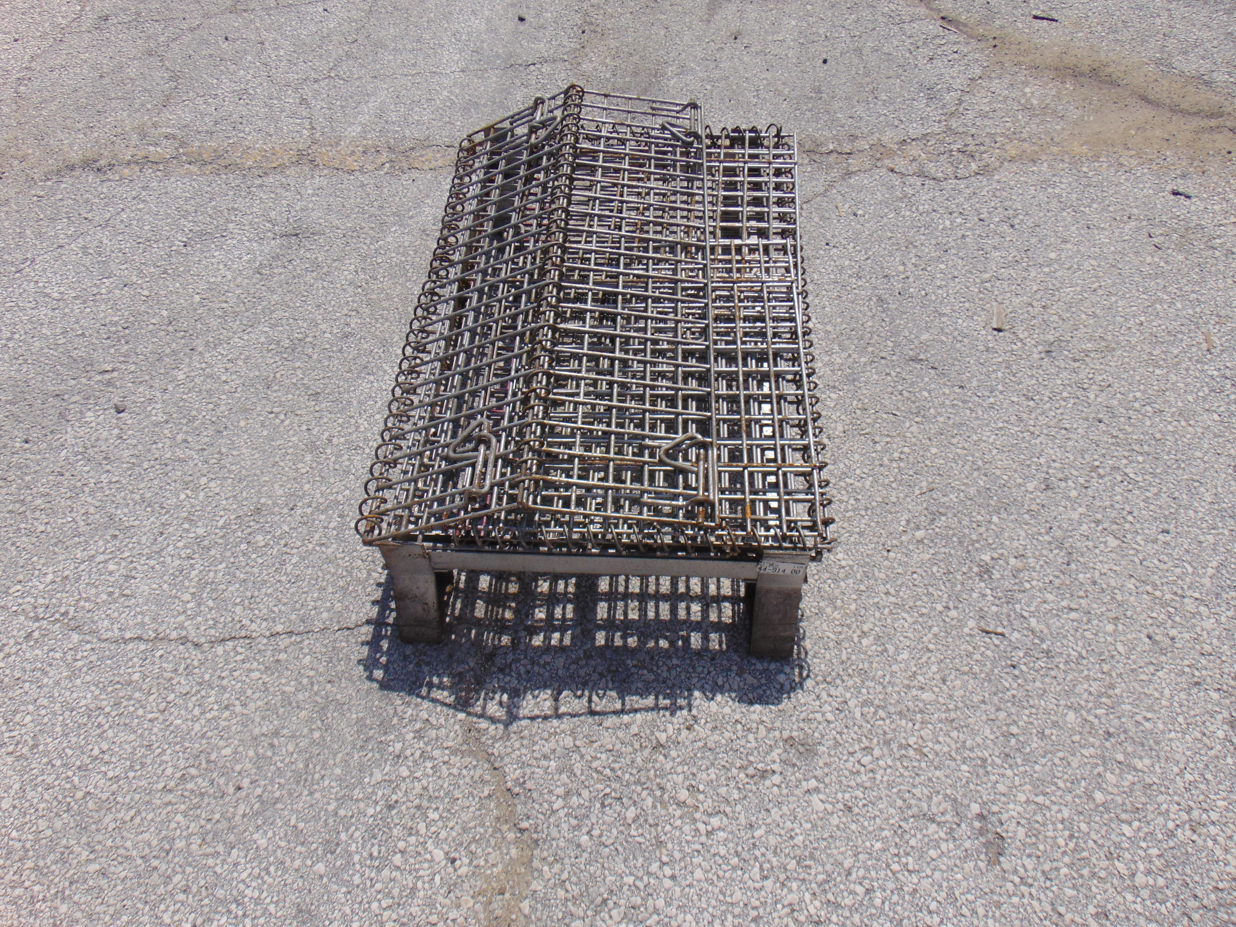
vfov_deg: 54.9
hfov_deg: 69.4
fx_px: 893
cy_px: 464
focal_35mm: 25
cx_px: 618
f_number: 7.7
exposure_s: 1/500
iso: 80
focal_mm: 4.5
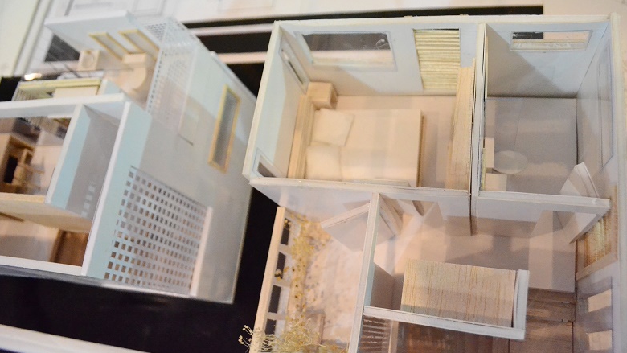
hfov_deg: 66.1
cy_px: 162
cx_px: 321
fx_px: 482
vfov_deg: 40.2
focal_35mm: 29
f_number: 5
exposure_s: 1/640
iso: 6400
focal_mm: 18
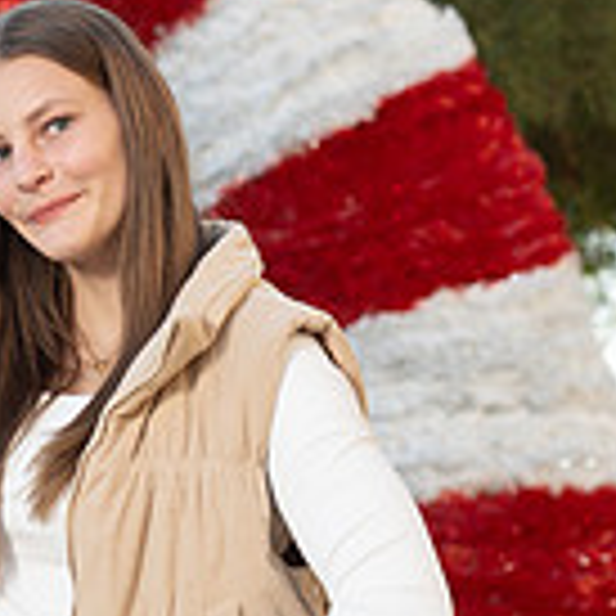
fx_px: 4127
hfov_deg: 8.4
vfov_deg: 8.5
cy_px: 479
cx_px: -306
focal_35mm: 205
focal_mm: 57
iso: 160
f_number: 4
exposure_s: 1/200
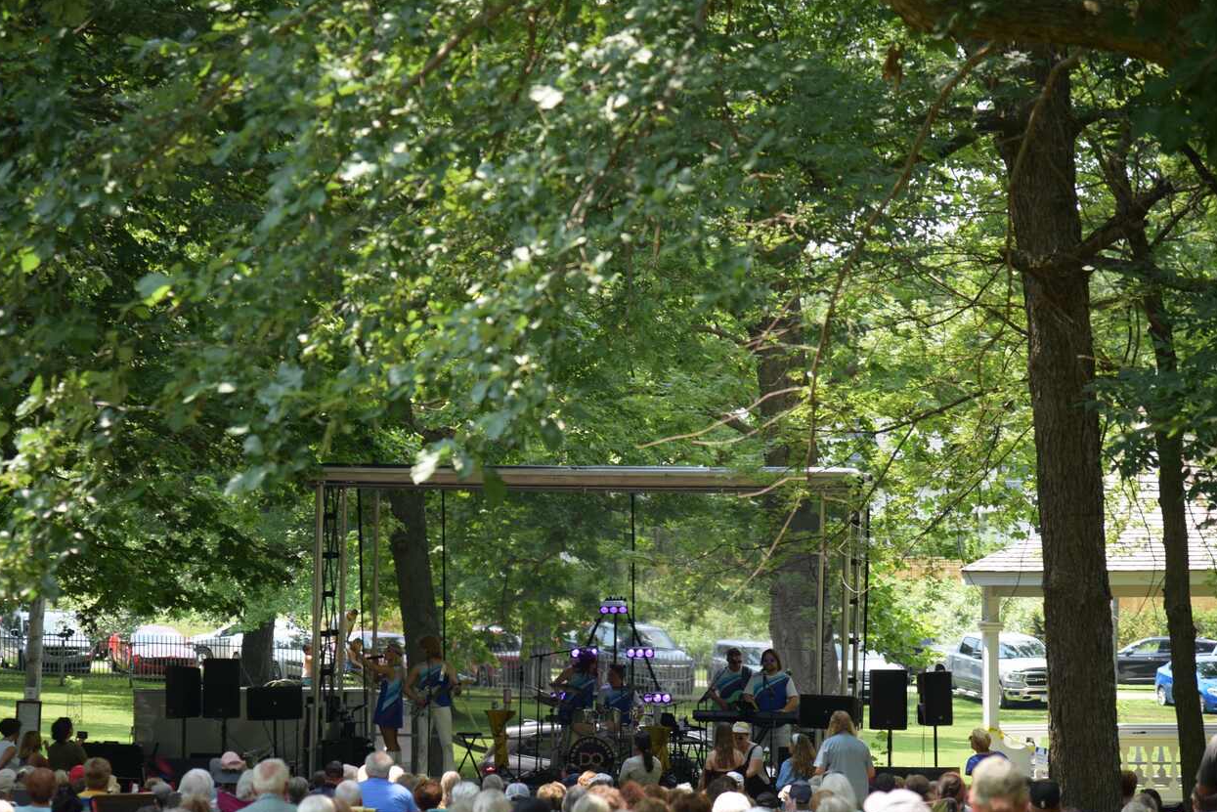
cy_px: 524
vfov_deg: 8.8
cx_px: 559
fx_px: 5275
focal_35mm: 156
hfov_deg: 13.2
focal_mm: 120
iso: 100
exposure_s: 1/160
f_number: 4
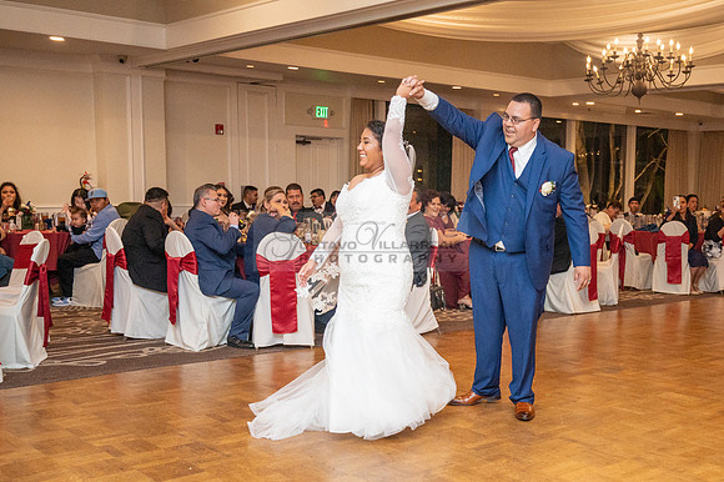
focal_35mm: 44
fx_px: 890
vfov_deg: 30.1
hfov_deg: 43.8
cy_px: 309
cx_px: 465
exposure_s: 1/200
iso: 2500
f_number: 4
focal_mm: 34.5
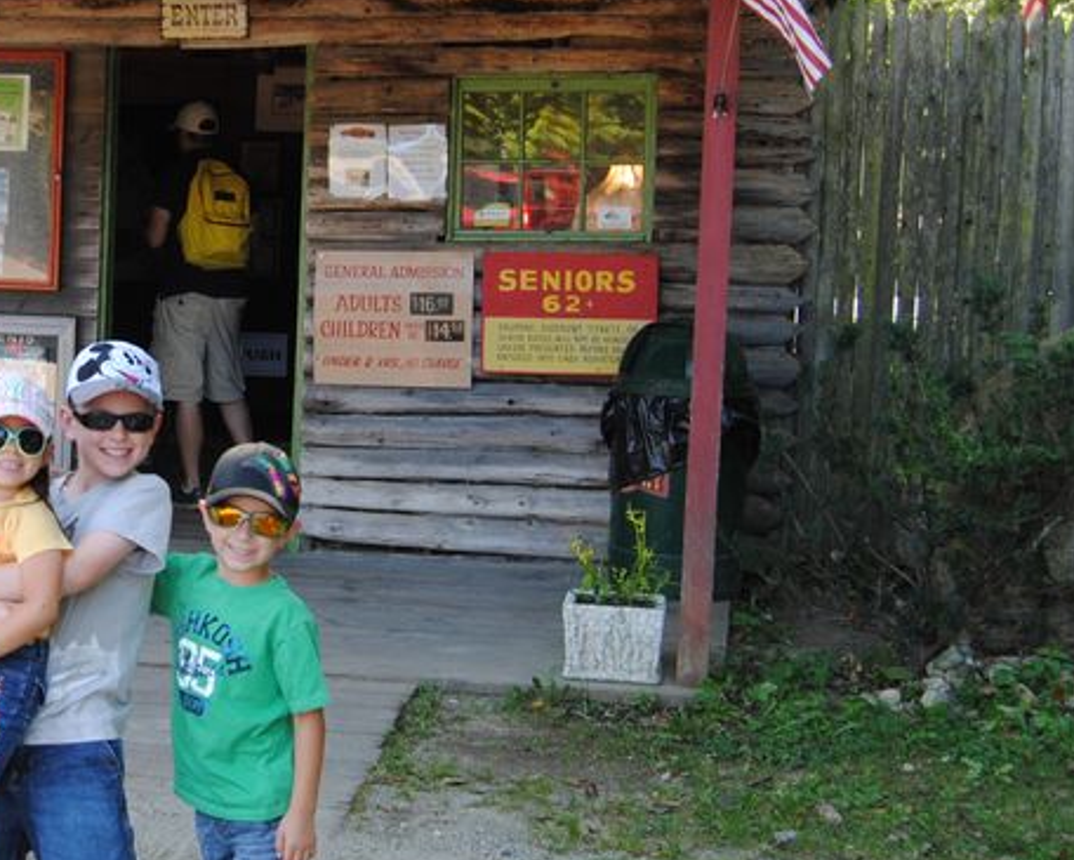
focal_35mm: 71
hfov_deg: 25.7
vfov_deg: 21.5
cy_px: 395
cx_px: 51
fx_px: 2258
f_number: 5
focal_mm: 23
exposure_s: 1/100
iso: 200
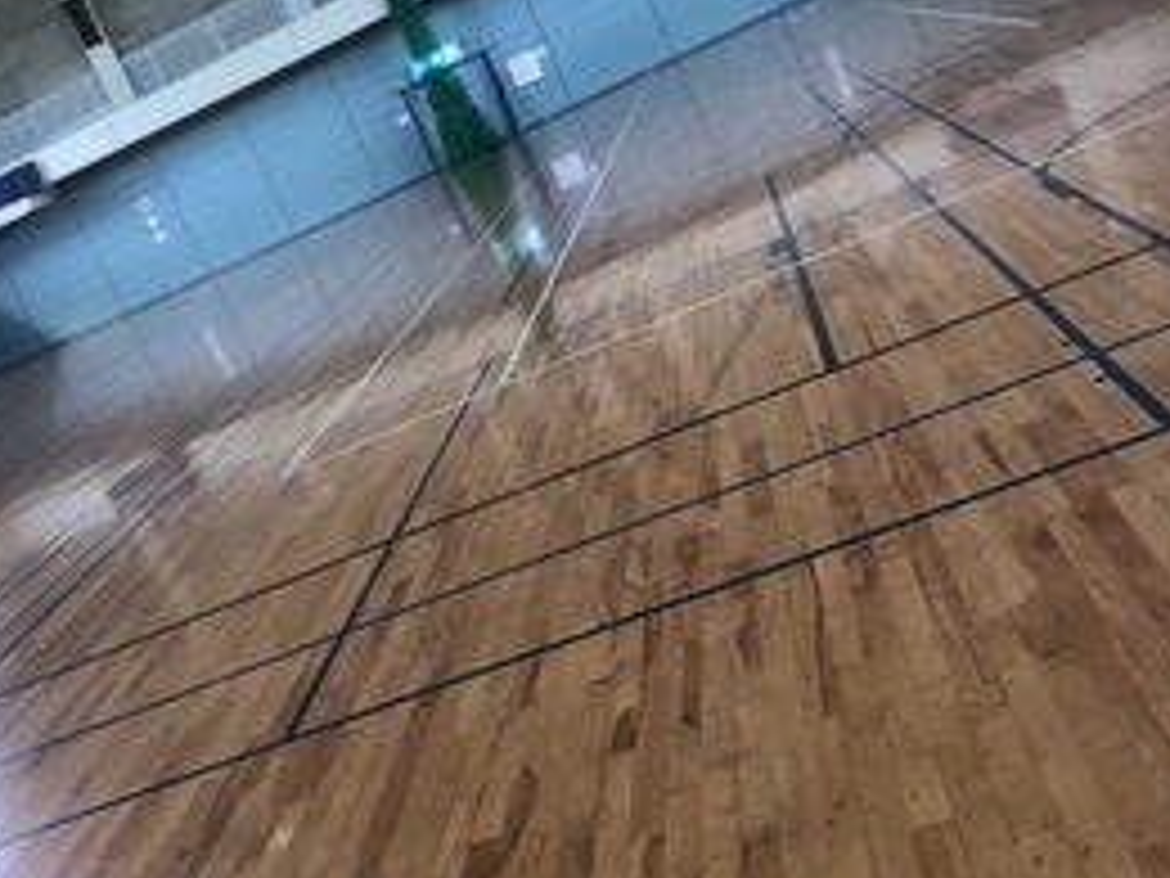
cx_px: 436
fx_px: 1453
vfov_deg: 33.6
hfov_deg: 43.5
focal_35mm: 43
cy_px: 414
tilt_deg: -8.9
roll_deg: +24.4
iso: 40
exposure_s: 1/24
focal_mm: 4
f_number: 1.8
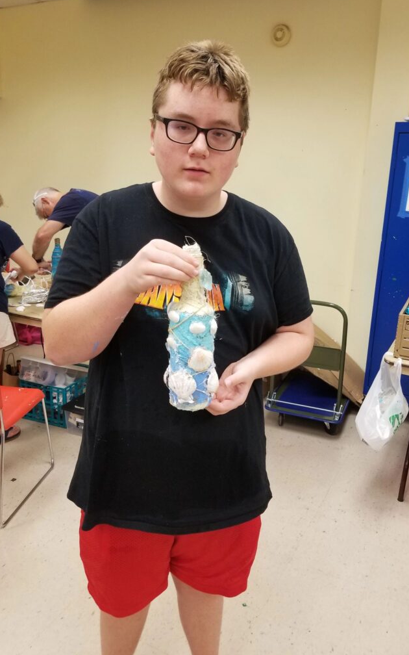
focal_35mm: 28
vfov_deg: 66.5
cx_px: 224
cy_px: 323
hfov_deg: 44.5
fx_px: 499
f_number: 1.7
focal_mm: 4.25
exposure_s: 1/30
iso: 160
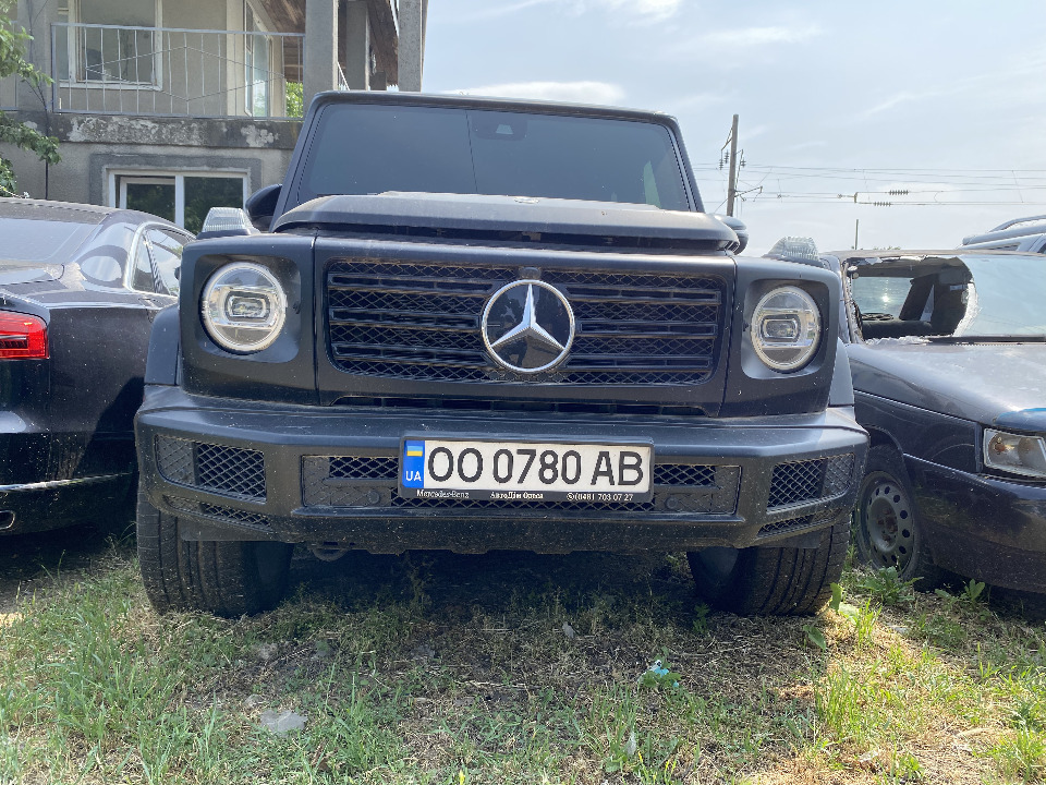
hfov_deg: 67.3
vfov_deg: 53.1
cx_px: 523
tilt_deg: -3.7
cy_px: 392
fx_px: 786
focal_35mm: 26
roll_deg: -0.8
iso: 32
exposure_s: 1/1053
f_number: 1.8
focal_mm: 4.25
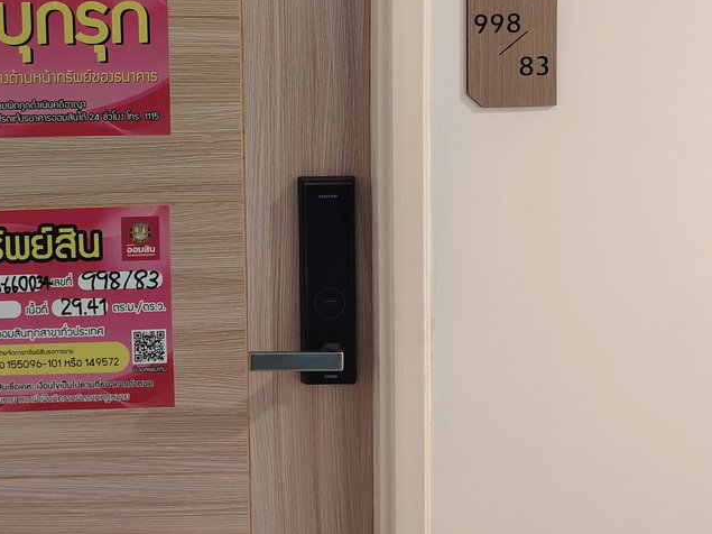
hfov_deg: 39.6
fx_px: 967
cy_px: 99
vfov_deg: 30.1
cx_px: 199
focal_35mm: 47
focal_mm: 5.25
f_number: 1.75
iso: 1853
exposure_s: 1/25
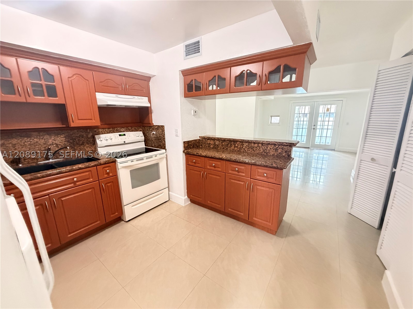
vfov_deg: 85.7
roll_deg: -0.4
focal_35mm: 14
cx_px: 206
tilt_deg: -10.8
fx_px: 167
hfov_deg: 102.1
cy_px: 154
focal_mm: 2.22
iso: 800
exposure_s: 1/60
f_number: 2.2
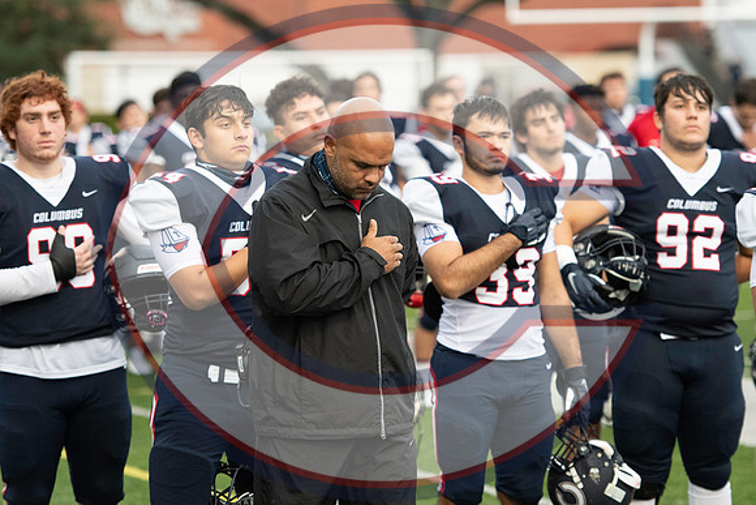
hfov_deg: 10.2
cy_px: 252
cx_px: 378
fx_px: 4253
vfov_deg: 6.8
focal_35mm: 202
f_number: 2.8
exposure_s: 1/2000
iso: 3200
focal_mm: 135
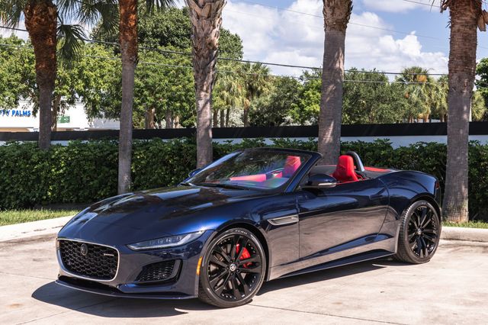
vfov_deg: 22.7
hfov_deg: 33.6
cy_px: 135
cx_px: 270
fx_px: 807
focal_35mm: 60
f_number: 8
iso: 200
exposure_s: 1/160
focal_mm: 44
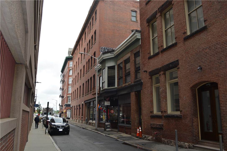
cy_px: 76
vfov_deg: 43.6
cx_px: 114
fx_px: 189
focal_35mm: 30
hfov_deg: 61.9
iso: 110
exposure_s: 1/125
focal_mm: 20
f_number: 5.6
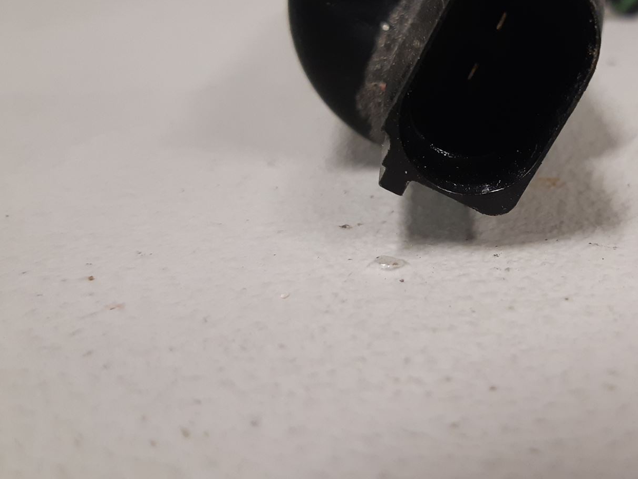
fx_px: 811
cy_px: 167
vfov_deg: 32.7
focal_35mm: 44
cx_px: 497
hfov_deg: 41.4
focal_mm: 3.93
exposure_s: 1/50
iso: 200
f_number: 1.7
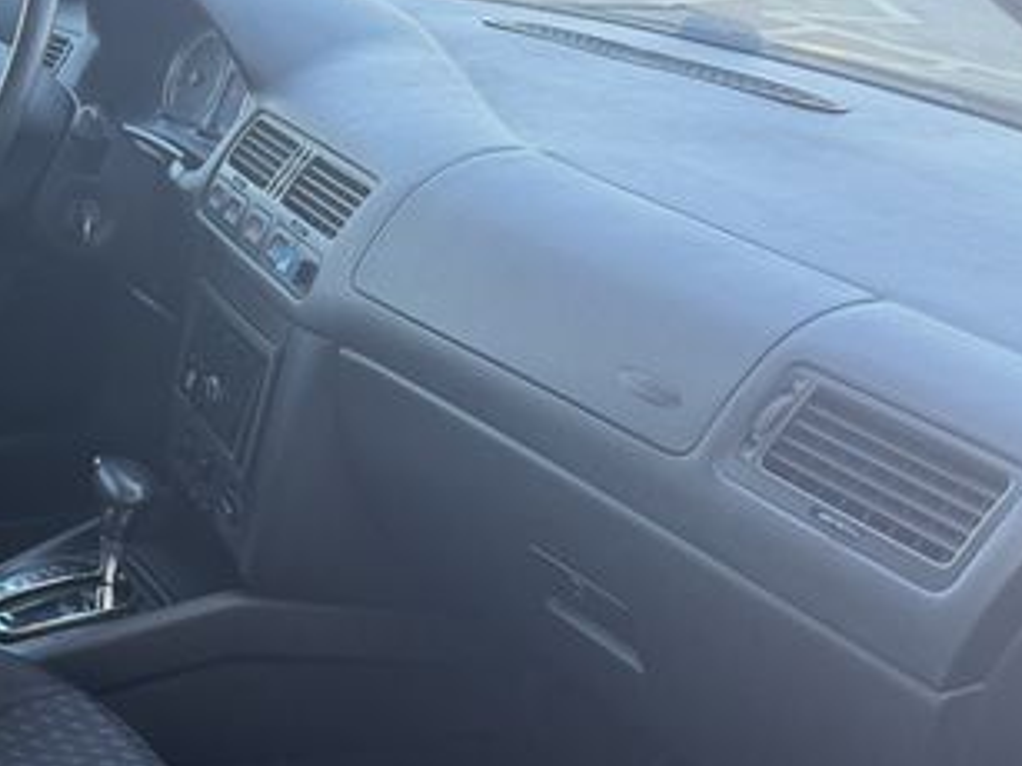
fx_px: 1476
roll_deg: +0.4
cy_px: 513
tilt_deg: -27.8
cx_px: -7
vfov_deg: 28.9
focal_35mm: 50
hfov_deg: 34.6
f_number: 1.78
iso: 200
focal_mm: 6.76
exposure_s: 1/225
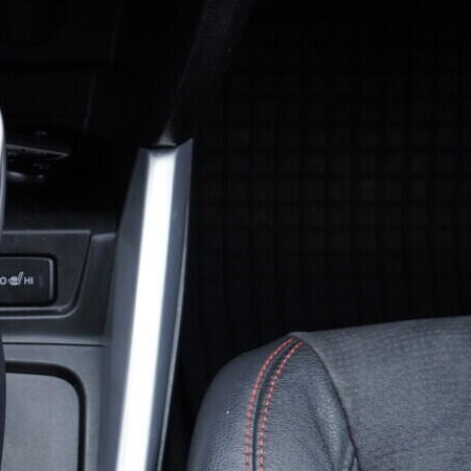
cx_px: -44
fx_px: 1509
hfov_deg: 17.2
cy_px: 481
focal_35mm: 98
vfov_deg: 17.3
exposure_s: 1/40
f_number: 2.8
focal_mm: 24
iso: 250
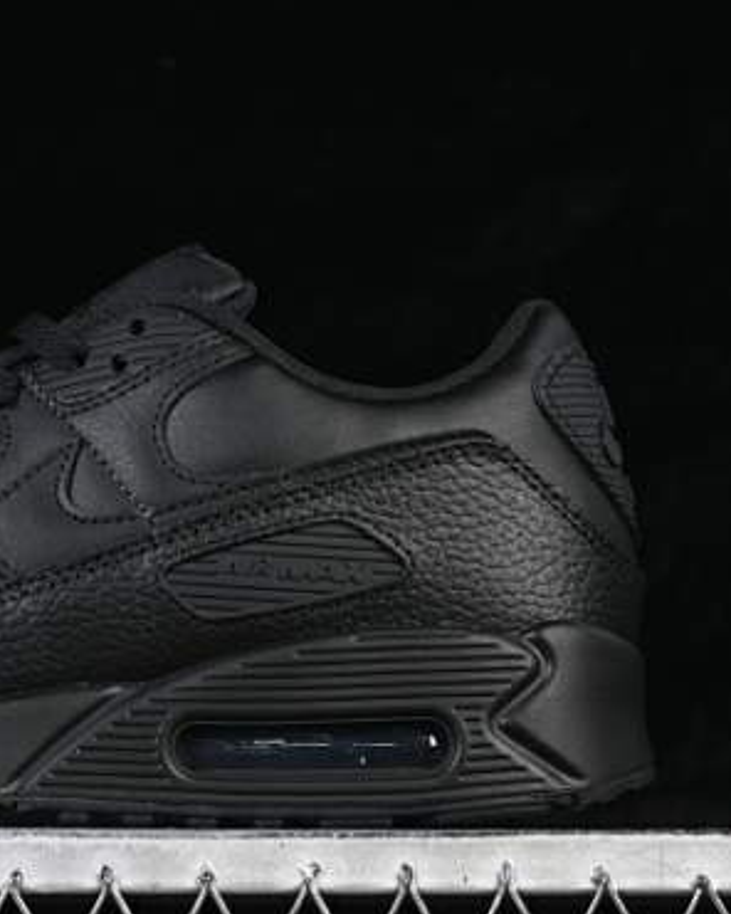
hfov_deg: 11.0
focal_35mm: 139
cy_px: 452
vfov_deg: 13.9
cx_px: 49
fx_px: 3759
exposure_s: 1/50
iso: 160
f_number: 6.3
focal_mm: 50
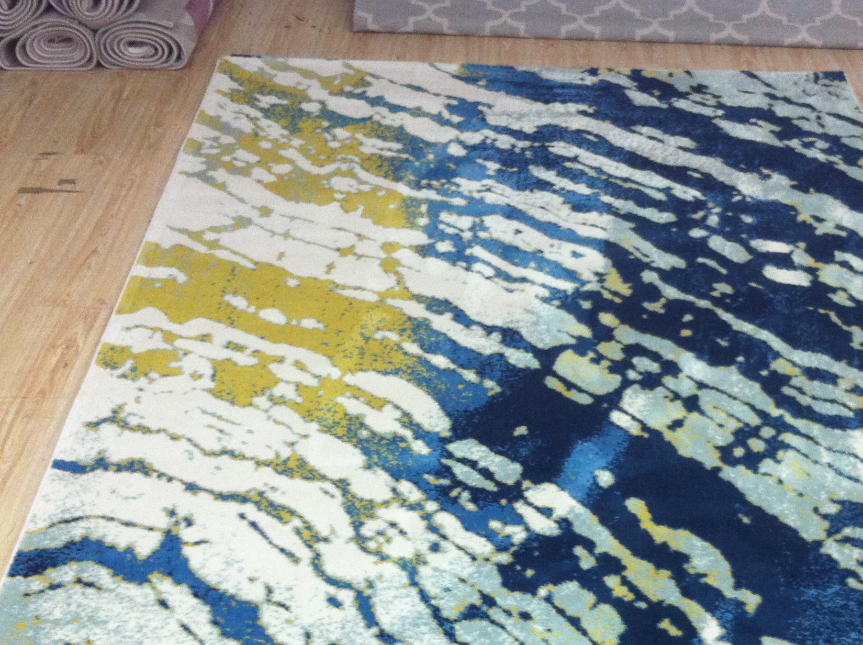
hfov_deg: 34.7
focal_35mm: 55
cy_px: 469
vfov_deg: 26.2
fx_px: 1369
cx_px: 570
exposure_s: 1/15
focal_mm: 3.85
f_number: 2.8
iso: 160
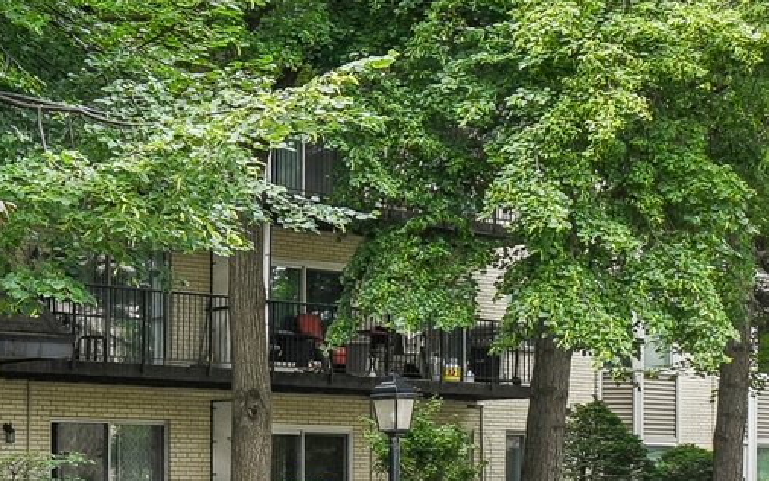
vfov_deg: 21.0
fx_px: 1300
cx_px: -129
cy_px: 282
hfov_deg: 29.0
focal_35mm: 62
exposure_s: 1/50
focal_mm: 10
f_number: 8
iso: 100
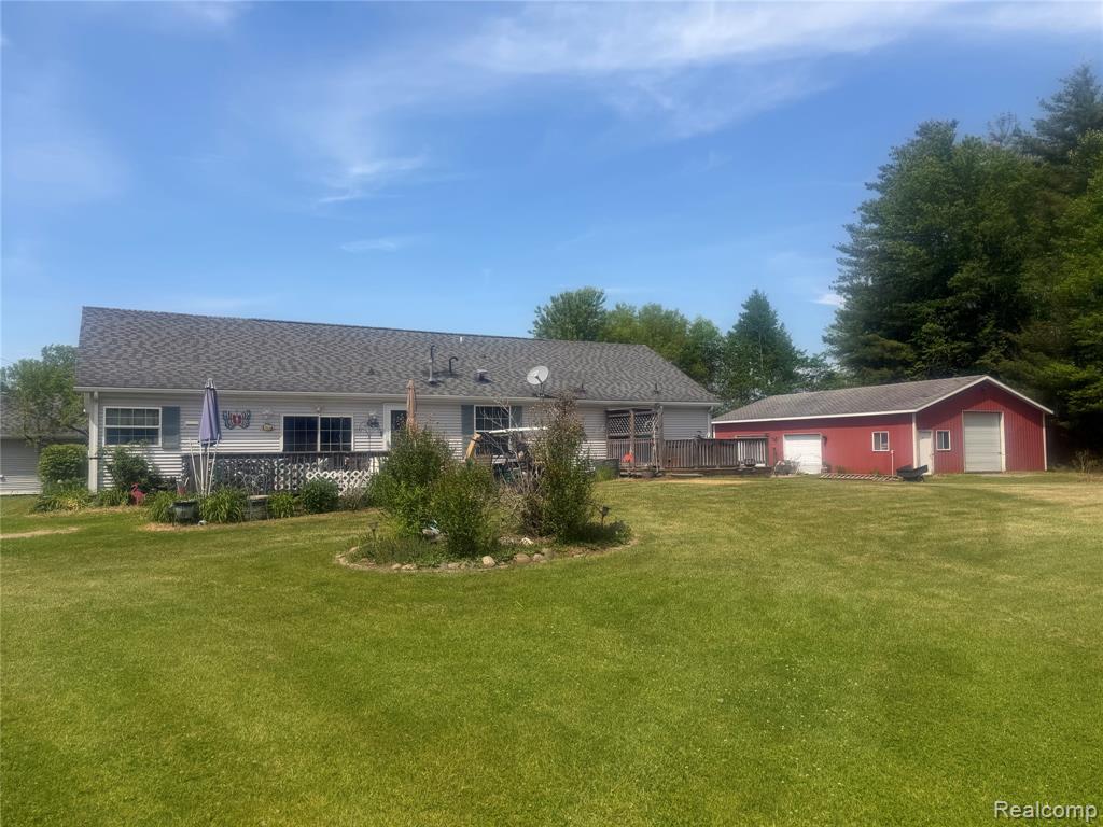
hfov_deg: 71.6
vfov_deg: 56.8
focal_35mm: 24
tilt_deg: +2.9
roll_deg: +2.1
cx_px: 552
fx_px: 765
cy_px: 414
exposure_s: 1/4673
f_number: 1.78
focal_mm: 6.76
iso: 80
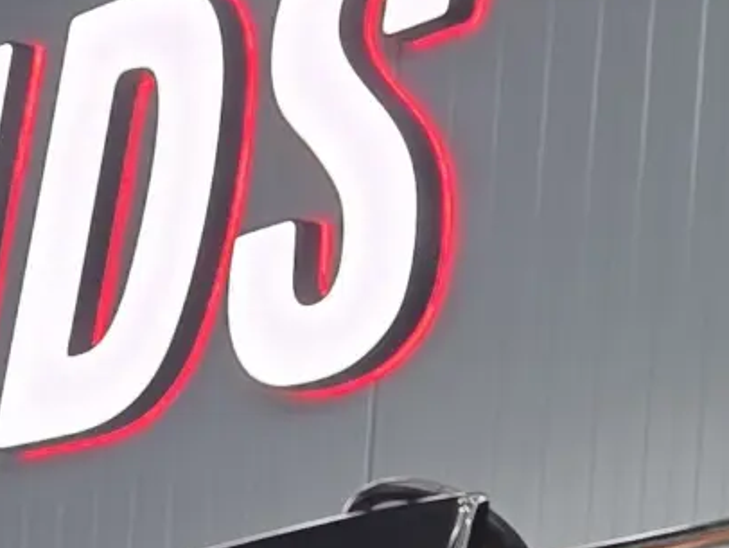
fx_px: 3055
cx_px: -1095
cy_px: 1418
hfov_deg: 11.1
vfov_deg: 9.0
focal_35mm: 145
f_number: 1.7
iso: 80
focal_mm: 6.3
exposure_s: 1/100
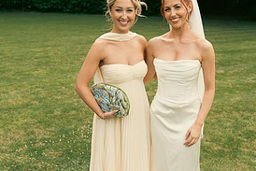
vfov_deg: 25.5
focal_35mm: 53
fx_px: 377
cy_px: 97
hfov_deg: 37.3
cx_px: 159
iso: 125
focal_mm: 25
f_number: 3.5
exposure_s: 1/320
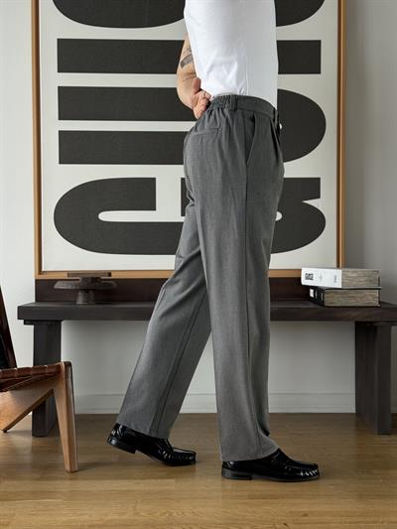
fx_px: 734
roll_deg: -0.1
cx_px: 198
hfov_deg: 30.3
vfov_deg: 39.6
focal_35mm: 48
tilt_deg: -1.0
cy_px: 264
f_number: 1.78
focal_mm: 6.76
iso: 50
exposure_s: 1/222
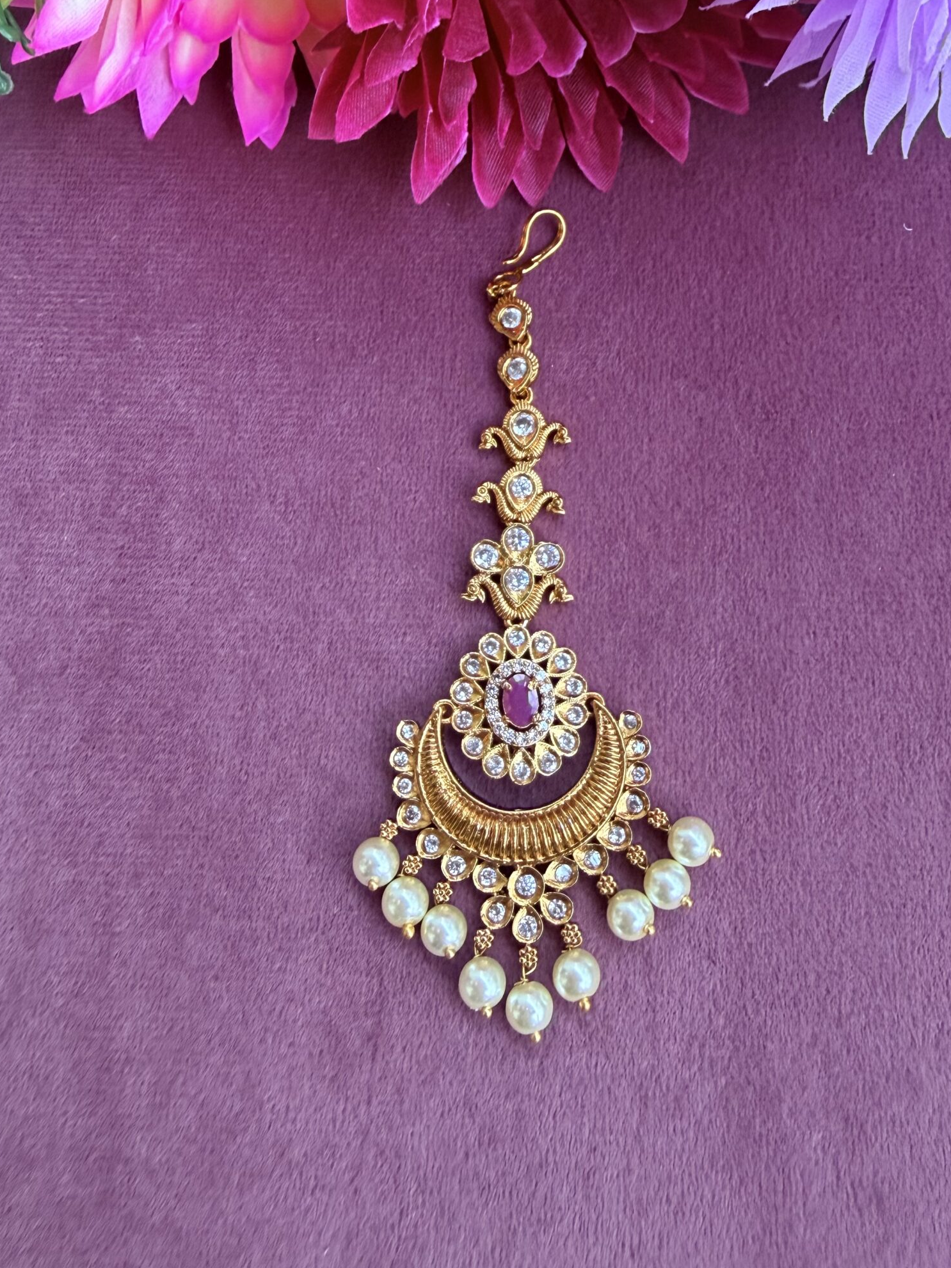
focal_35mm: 31
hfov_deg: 45.3
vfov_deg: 57.8
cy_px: 500
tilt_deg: -72.3
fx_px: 1136
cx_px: 555
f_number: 2.2
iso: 250
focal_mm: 2.22
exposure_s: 1/50
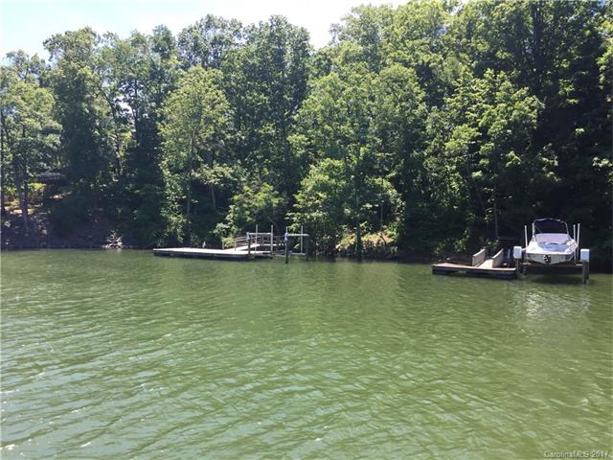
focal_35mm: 29
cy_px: 230
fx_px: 514
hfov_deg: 61.7
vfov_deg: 48.2
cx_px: 306
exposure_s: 1/527
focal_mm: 4.15
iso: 32
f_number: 2.2
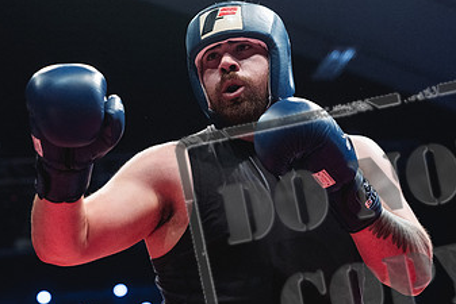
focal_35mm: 86
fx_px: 1090
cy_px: 160
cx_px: 179
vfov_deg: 15.9
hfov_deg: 23.6
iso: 4000
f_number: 2.8
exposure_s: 1/1000
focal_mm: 50
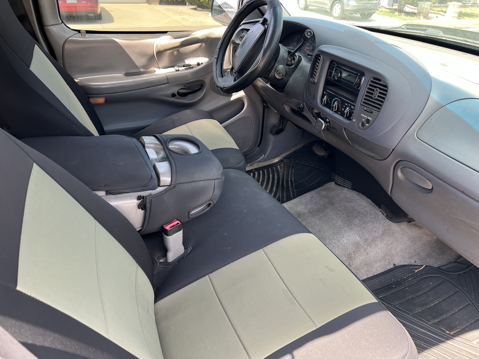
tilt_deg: -28.0
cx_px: 240
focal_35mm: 26
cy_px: 180
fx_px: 360
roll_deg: -1.0
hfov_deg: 67.3
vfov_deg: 53.1
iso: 40
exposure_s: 1/121
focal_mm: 5.7
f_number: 1.5
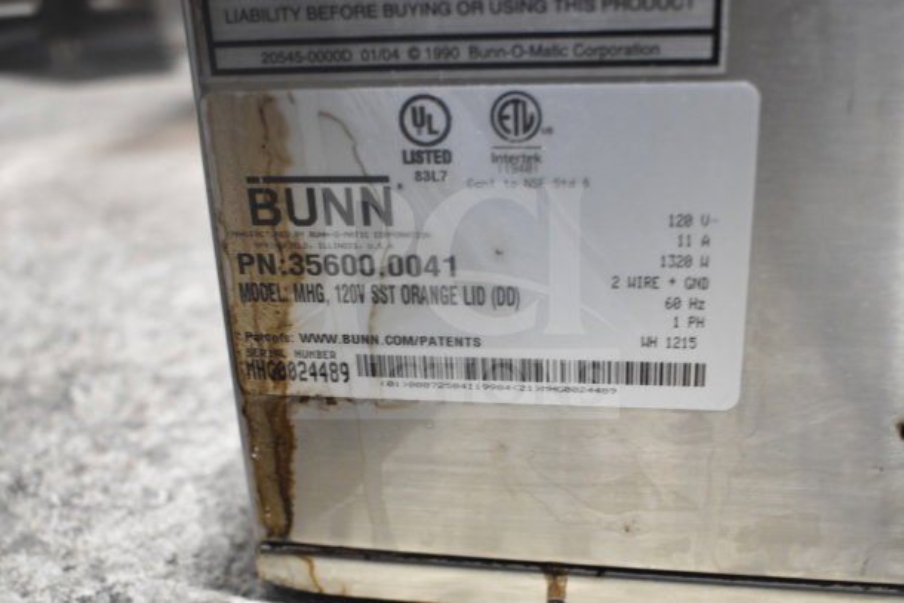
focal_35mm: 40
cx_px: 452
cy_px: 302
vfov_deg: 33.0
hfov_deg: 47.9
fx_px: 1017
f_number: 4
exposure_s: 1/40
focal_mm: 27
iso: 1600
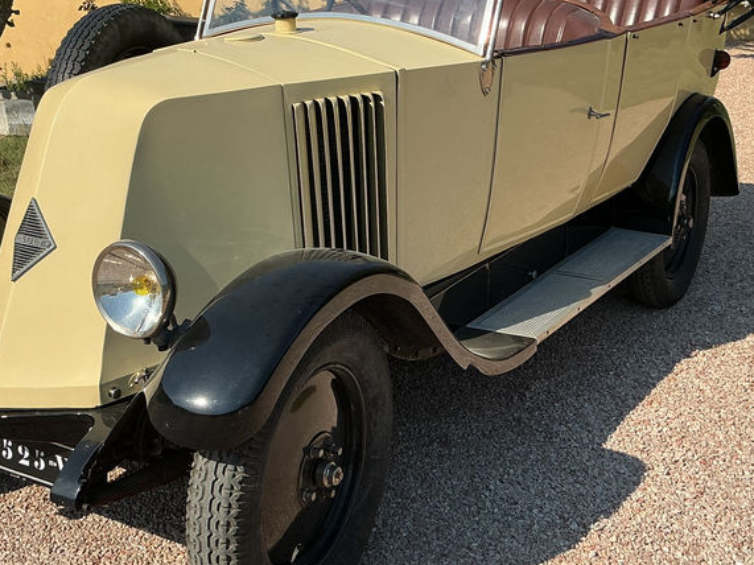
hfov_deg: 36.8
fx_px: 1132
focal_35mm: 52
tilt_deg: -13.4
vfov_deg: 28.0
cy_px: 231
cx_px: 355
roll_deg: -3.1
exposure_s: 1/2427
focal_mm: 3
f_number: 1.8
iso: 25
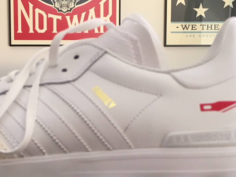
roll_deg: -0.3
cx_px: 94
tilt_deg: -5.0
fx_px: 573
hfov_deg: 23.2
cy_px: 154
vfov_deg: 17.4
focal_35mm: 84
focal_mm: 4.15
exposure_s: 1/33
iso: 80
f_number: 2.2
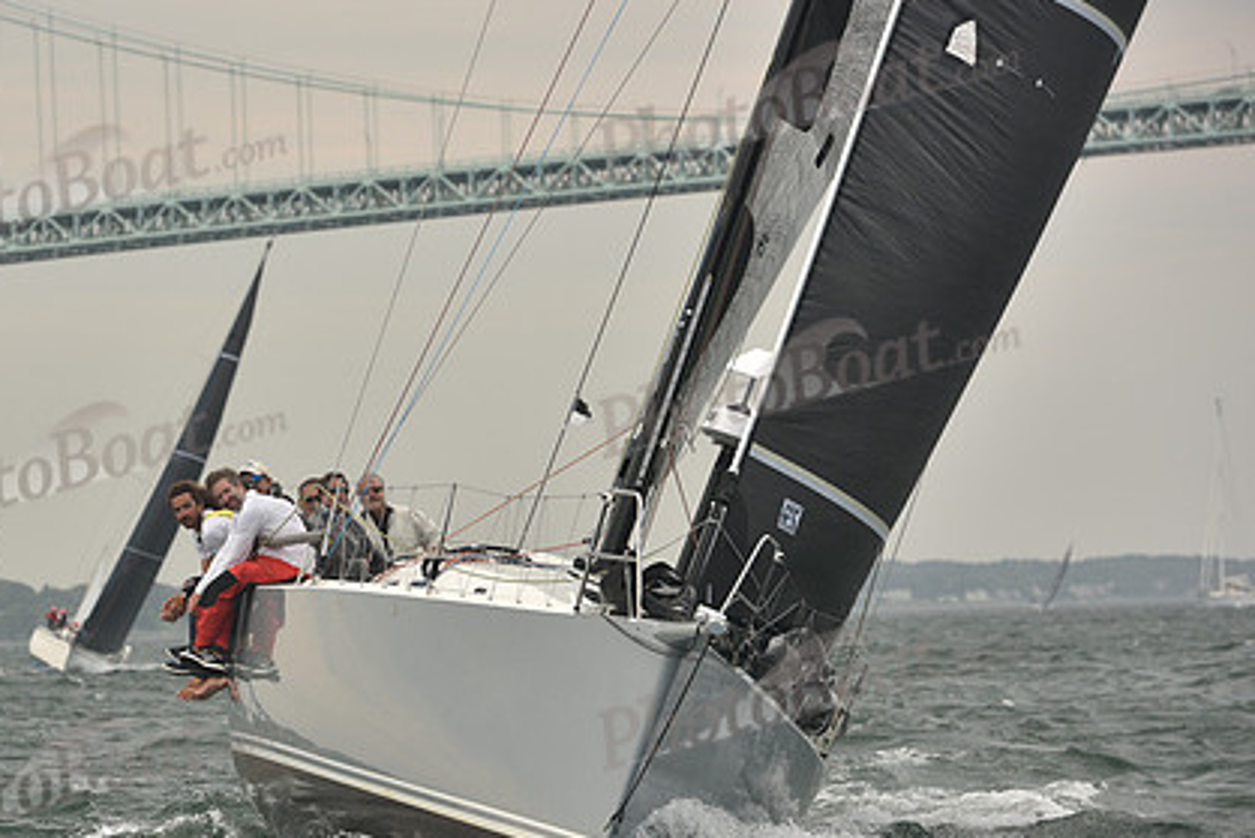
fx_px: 7009
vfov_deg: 6.8
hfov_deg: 10.2
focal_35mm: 201
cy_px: 578
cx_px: 444
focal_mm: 145
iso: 250
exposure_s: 1/500
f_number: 5
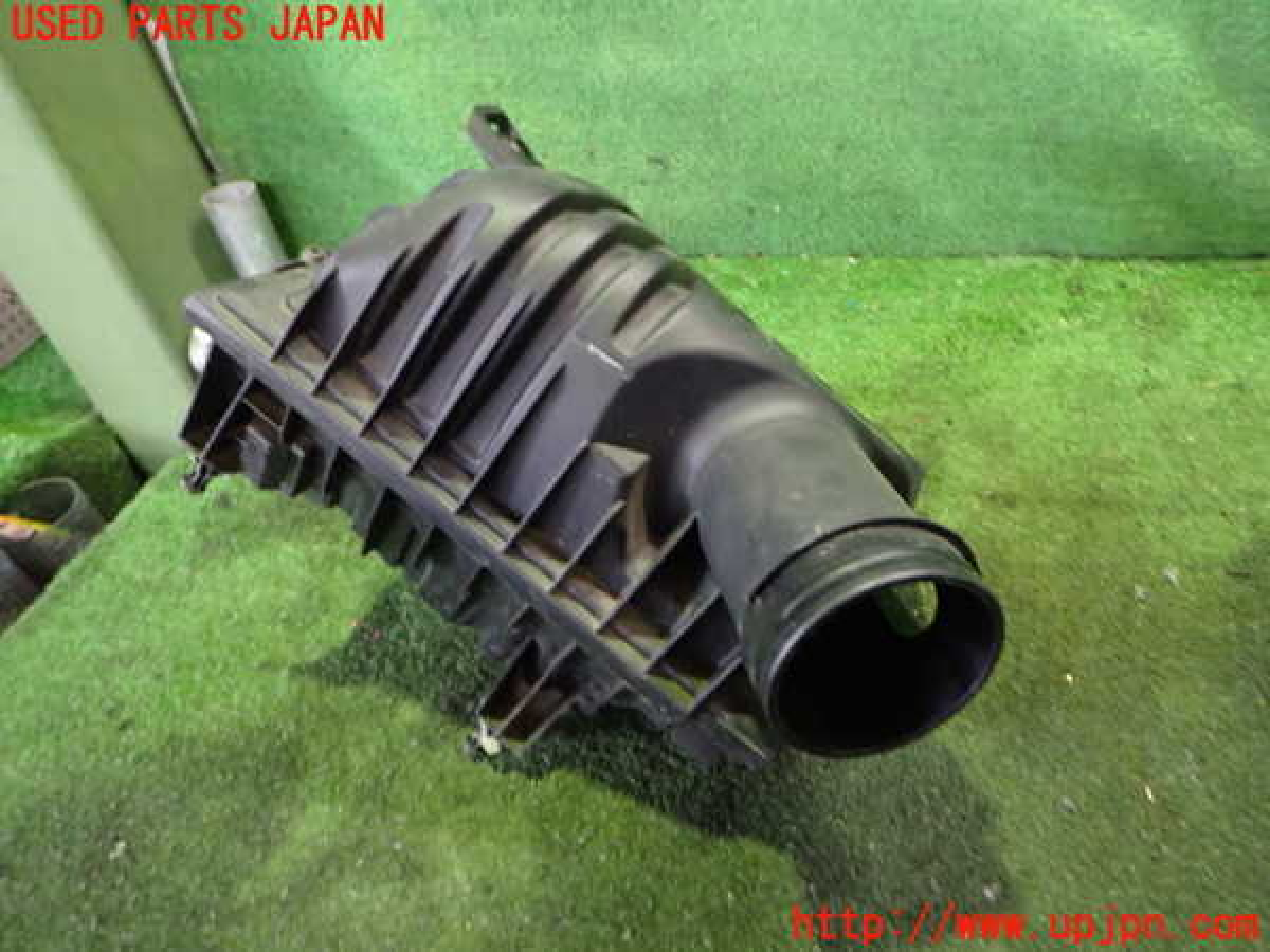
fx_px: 917
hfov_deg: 69.4
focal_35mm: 25
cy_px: 476
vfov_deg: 54.9
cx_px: 635
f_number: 2
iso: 800
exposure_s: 1/25
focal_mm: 4.5
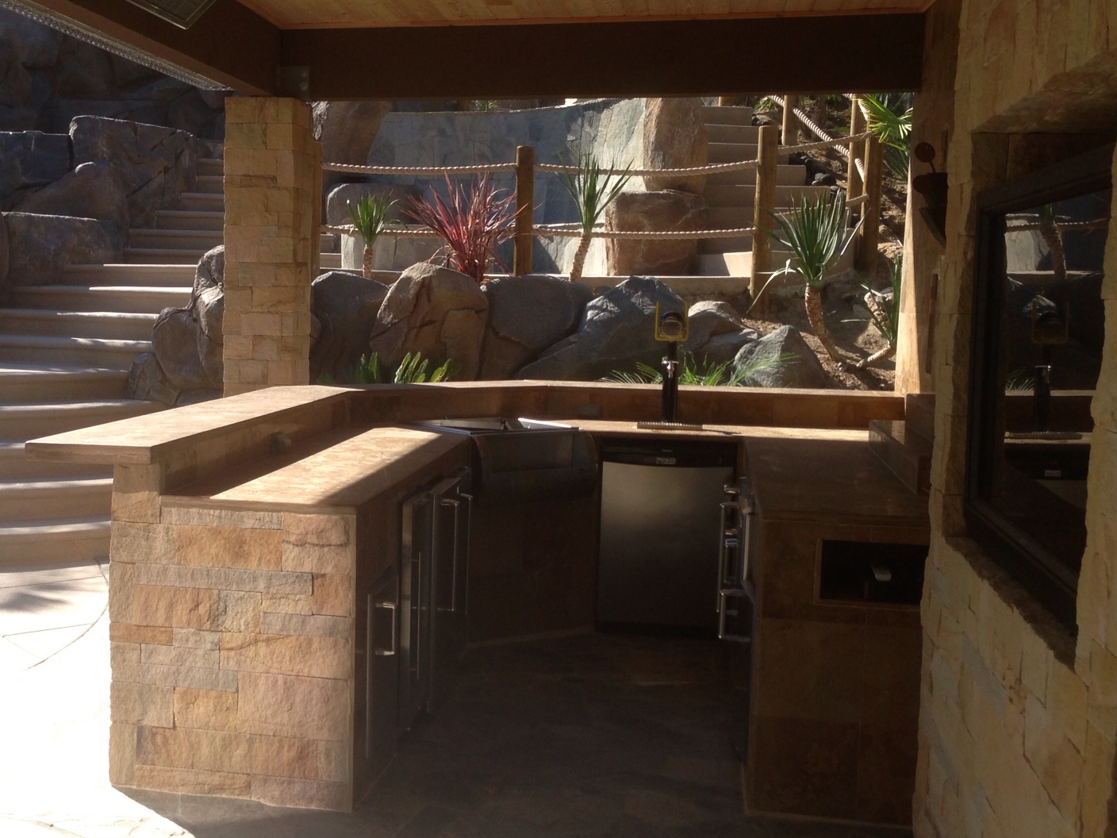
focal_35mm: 48
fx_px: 1549
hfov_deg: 39.3
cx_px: 391
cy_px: 444
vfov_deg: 30.3
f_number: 2.4
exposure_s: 1/638
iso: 50
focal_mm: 4.13
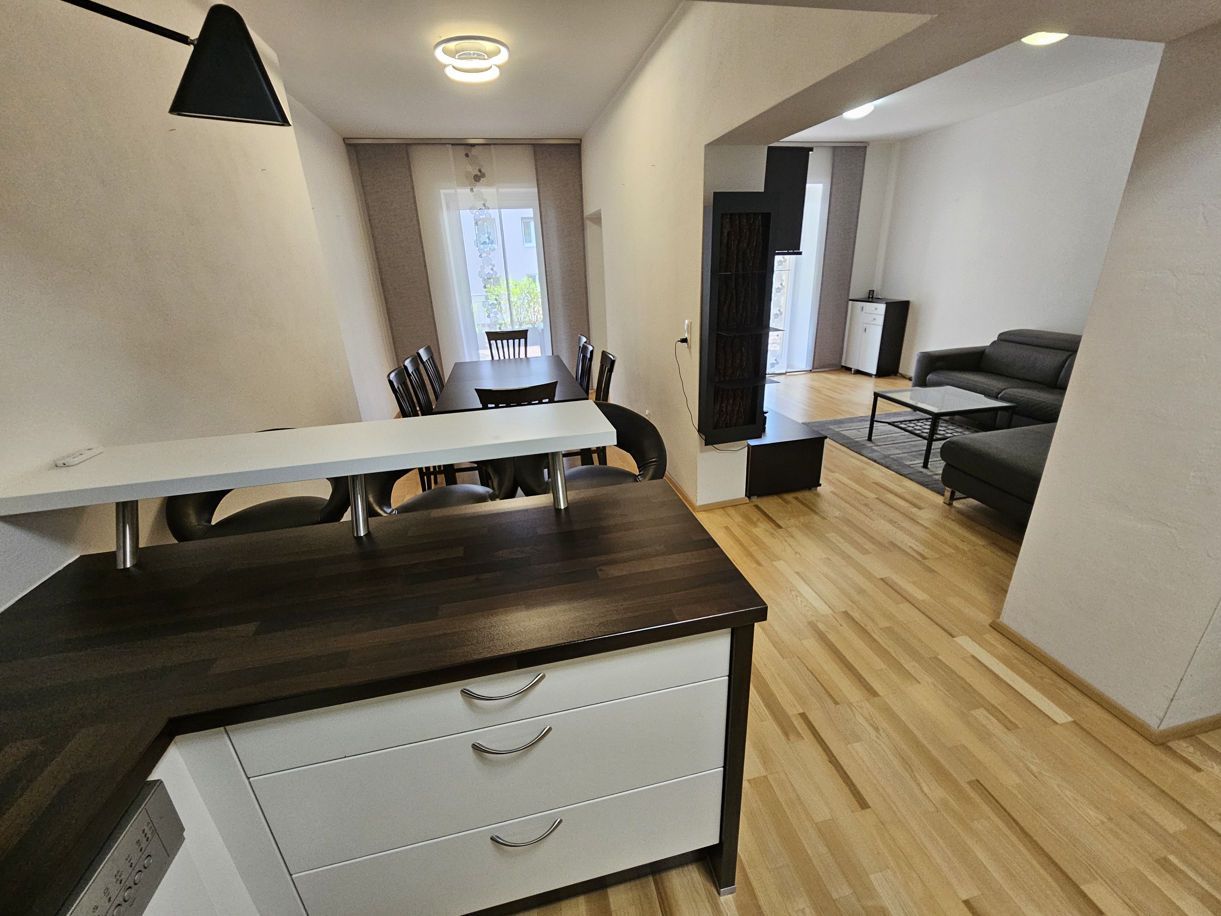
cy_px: 458
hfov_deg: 106.2
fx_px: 459
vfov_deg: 89.9
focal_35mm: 13
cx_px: 610
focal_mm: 2.2
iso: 200
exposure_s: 1/50
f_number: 2.2
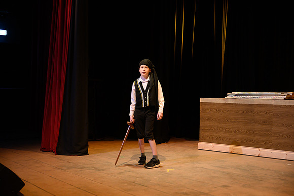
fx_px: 408
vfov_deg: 27.0
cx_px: 147
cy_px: 98
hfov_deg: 39.6
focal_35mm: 50
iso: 1250
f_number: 2.8
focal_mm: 50
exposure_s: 1/80
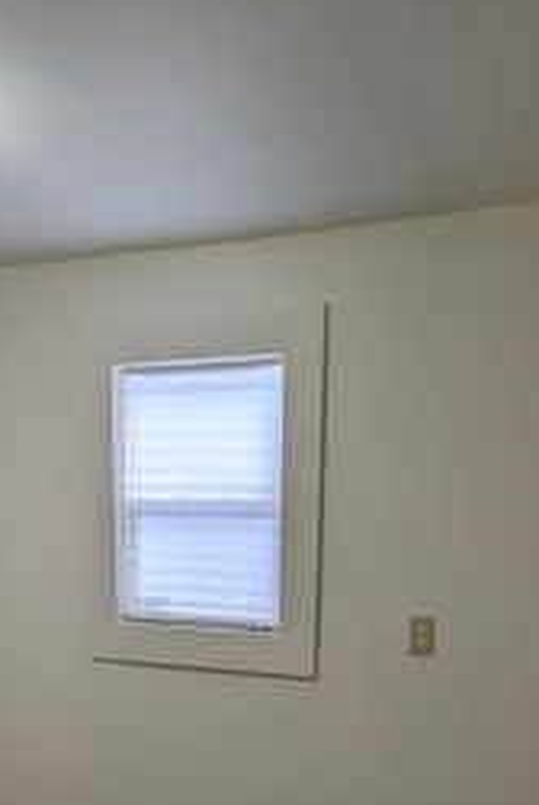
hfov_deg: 39.8
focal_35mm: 33
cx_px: 330
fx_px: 739
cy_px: 738
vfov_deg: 50.2
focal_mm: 2.02
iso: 56
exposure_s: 1/161
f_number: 1.7
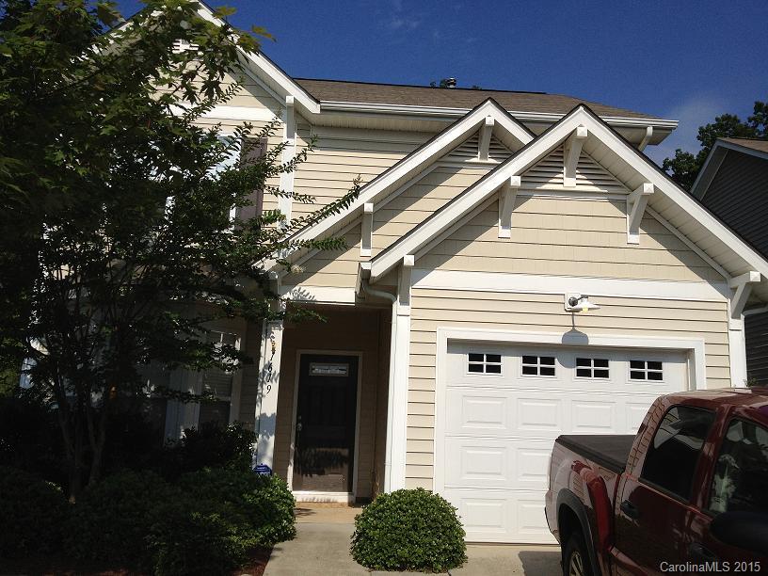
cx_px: 384
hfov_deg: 52.6
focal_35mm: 35
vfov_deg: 40.7
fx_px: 777
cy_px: 288
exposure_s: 1/4255
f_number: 2.4
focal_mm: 4.28
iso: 64
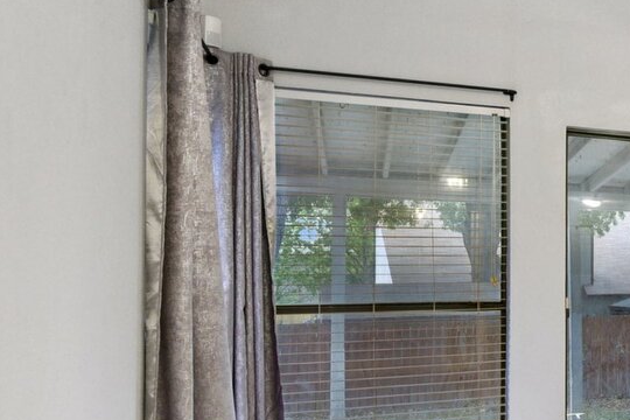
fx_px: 840
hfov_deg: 29.0
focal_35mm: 48
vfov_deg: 27.9
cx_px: 906
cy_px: 281
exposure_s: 1/15
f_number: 8
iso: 2800
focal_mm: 16
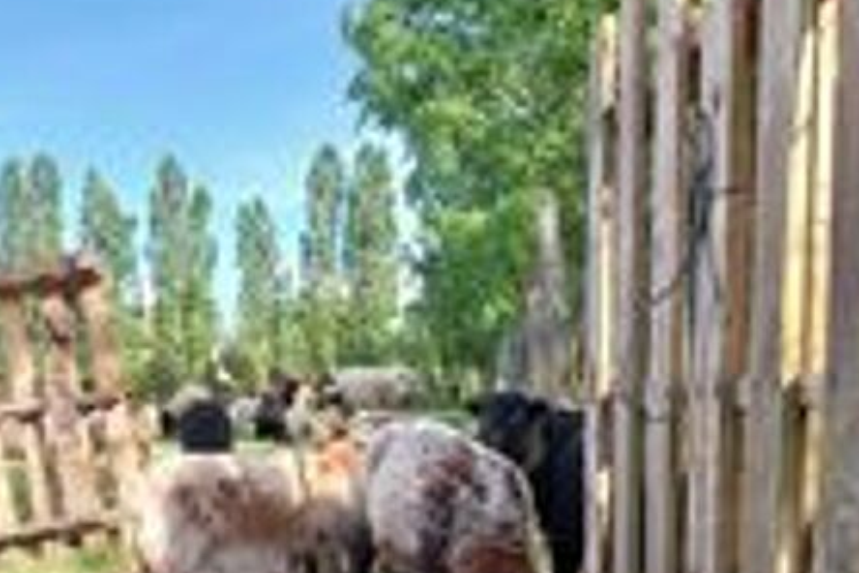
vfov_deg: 32.8
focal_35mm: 39
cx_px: 441
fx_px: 931
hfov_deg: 49.5
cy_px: 498
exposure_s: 1/273
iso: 25
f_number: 1.8
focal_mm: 4
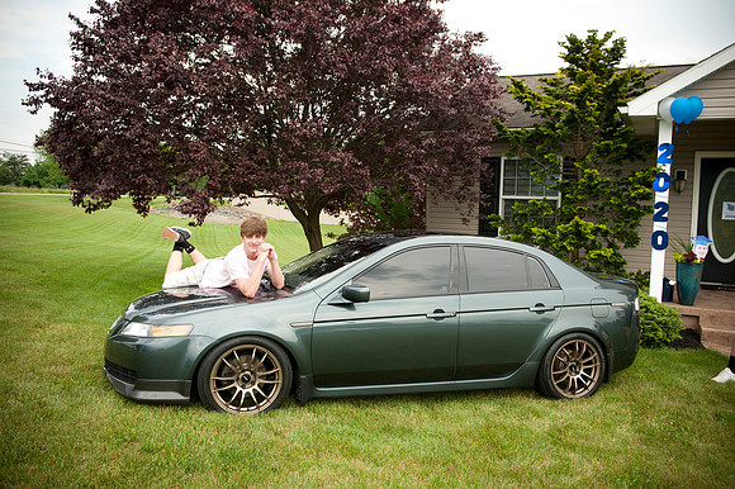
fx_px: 592
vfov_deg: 44.9
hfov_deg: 63.7
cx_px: 368
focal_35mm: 29
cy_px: 244
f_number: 4.5
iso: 500
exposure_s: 1/640
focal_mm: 29
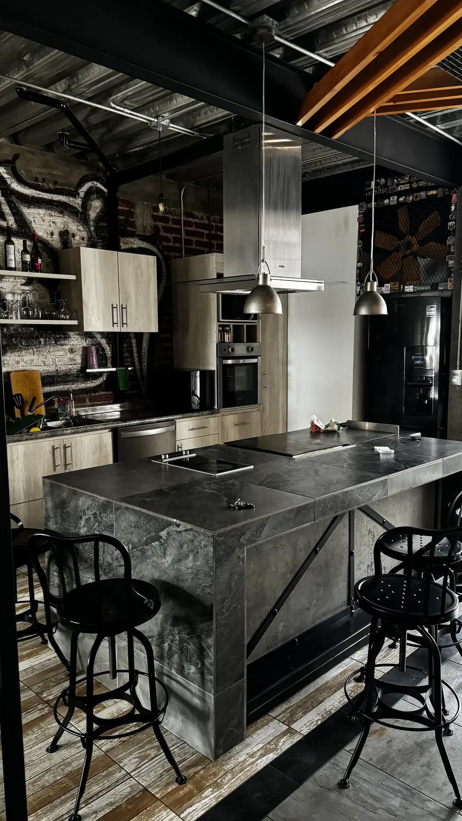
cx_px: 225
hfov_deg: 42.9
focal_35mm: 27
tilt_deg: -6.6
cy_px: 413
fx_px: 588
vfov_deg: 69.9
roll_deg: +0.8
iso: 1000
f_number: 1.78
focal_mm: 6.76
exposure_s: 1/40
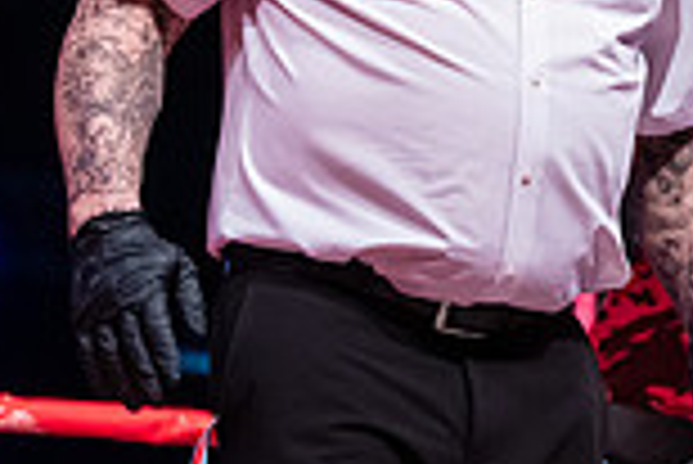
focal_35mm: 233
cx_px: 1238
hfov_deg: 8.5
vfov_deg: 5.9
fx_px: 4489
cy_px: -191
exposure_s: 1/800
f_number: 2.8
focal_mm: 62
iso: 3200
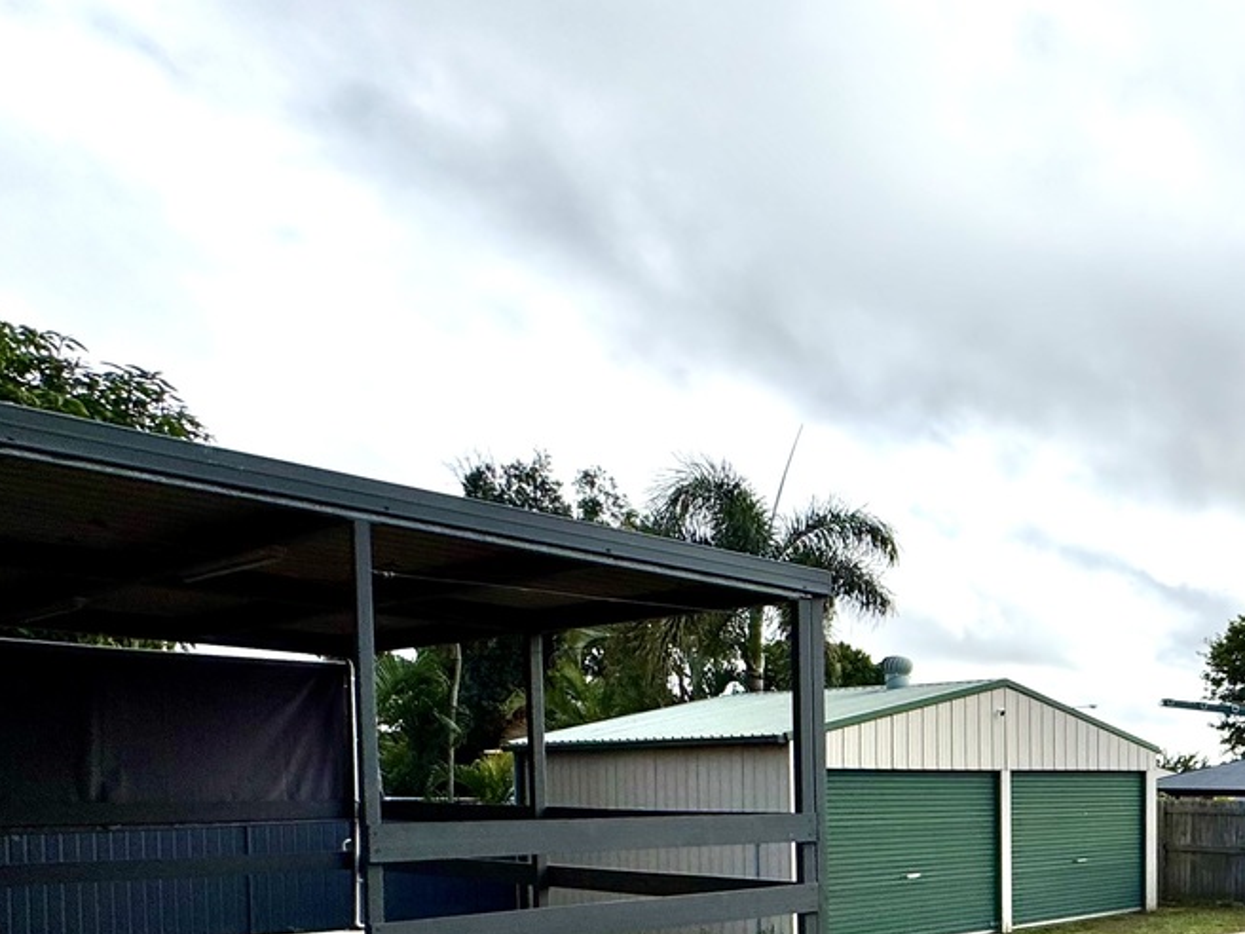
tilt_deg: -1.1
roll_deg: +0.8
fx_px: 1151
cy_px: 821
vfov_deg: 41.1
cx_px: 1327
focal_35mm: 32
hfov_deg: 45.0
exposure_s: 1/2770
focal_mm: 2.22
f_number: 2.2
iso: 50
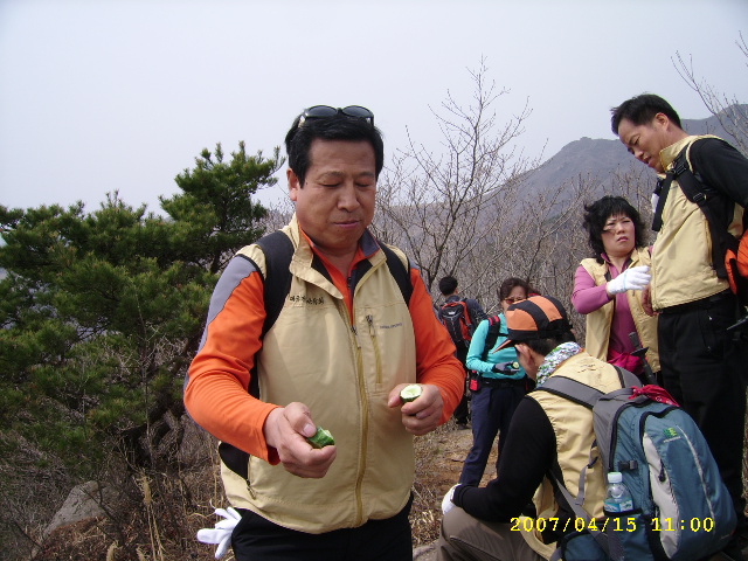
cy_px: 280
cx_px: 374
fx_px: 756
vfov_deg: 40.7
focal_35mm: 35
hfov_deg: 52.6
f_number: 5.8
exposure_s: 1/353
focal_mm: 5.95
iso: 50
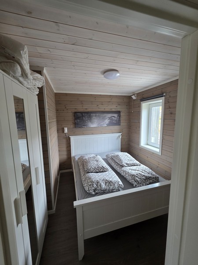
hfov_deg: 89.9
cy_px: 132
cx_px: 99
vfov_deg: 106.2
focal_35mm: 13
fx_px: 99
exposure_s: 1/50
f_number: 1.9
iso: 160
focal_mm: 2.2
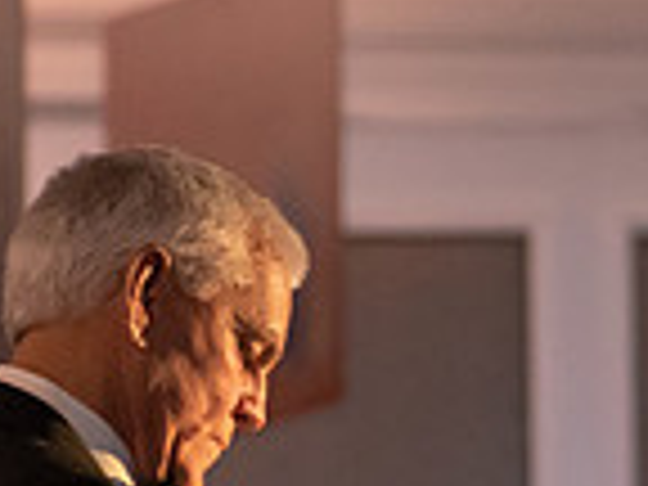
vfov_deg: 1.8
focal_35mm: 816
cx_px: 657
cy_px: 601
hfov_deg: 2.4
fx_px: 15275
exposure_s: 1/60
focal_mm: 140
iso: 2500
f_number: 4.8
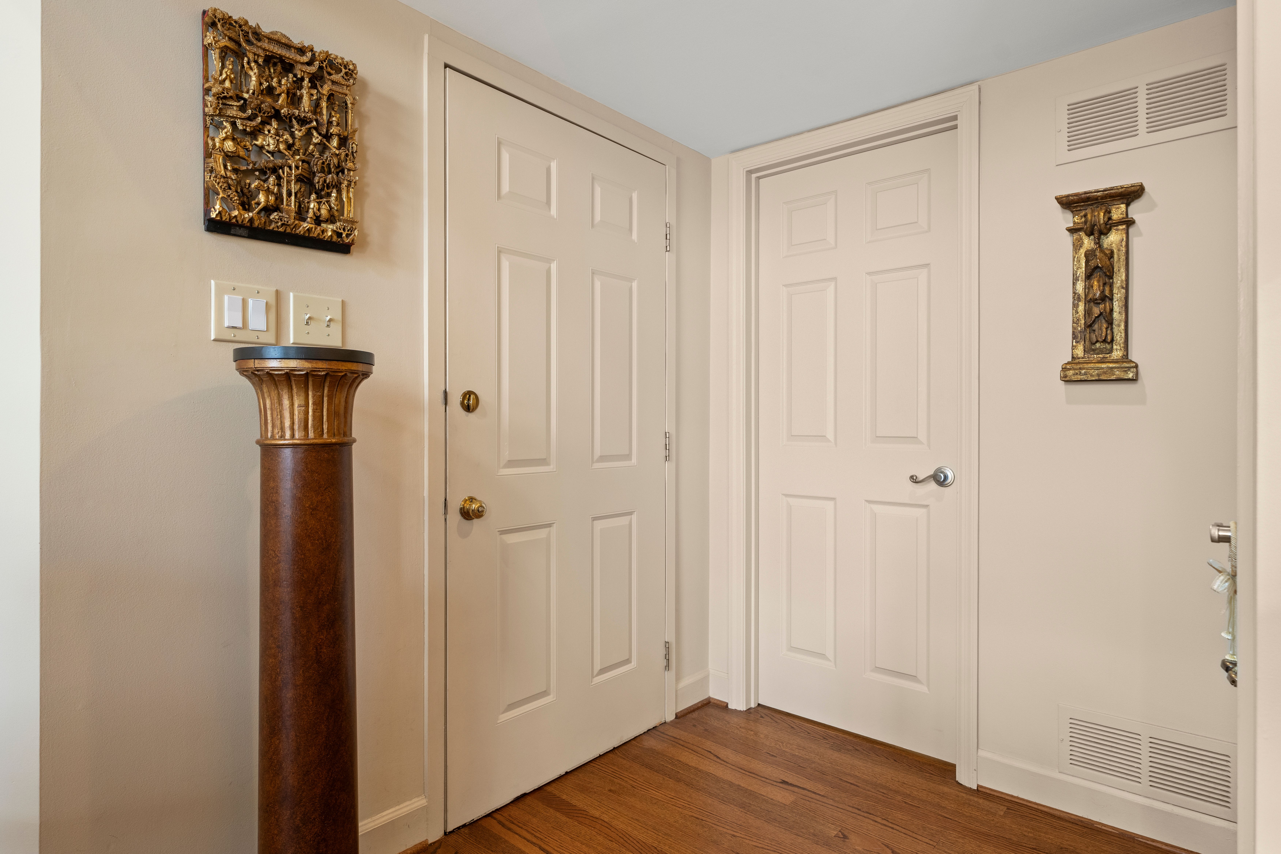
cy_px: 427
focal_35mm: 19
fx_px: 676
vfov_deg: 64.6
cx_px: 640
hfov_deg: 86.9
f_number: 5.6
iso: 640
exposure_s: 1/6
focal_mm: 19
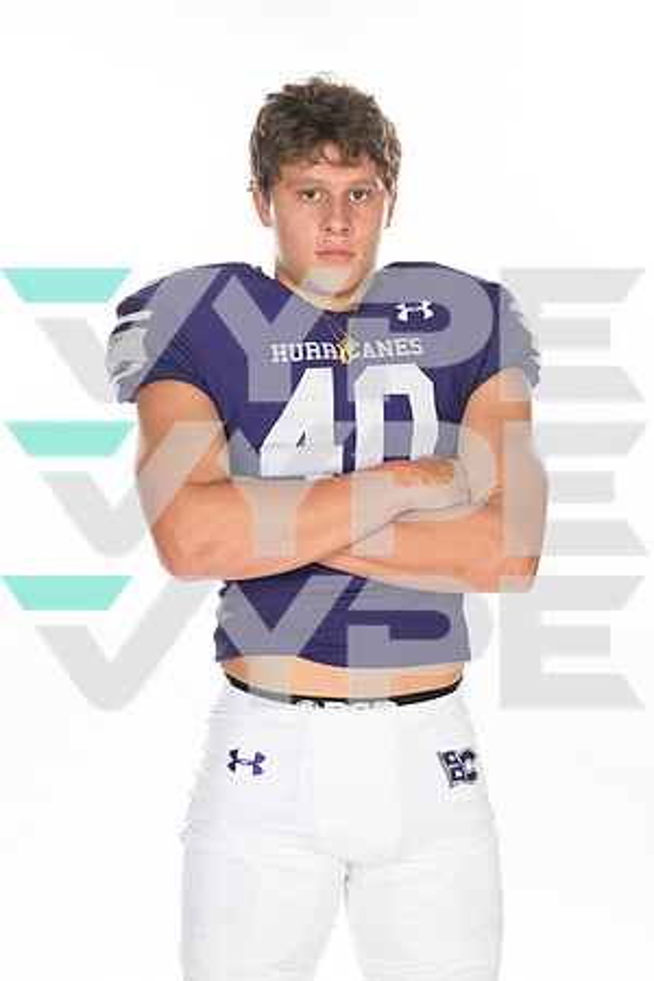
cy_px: 490
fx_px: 1907
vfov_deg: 28.8
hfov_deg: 19.5
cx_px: 327
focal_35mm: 70
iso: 800
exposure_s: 1/320
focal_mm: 70
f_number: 7.1
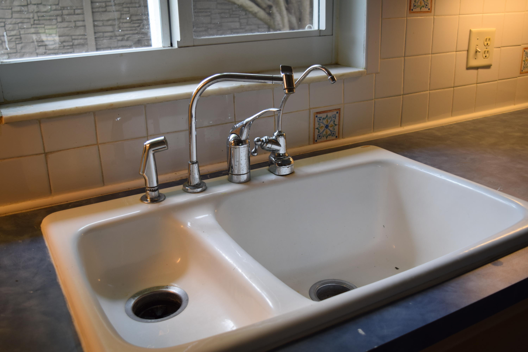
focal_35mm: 36
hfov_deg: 53.1
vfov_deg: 36.9
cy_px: 176
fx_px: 528
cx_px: 264
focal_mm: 24
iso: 400
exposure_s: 1/80
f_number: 4.5
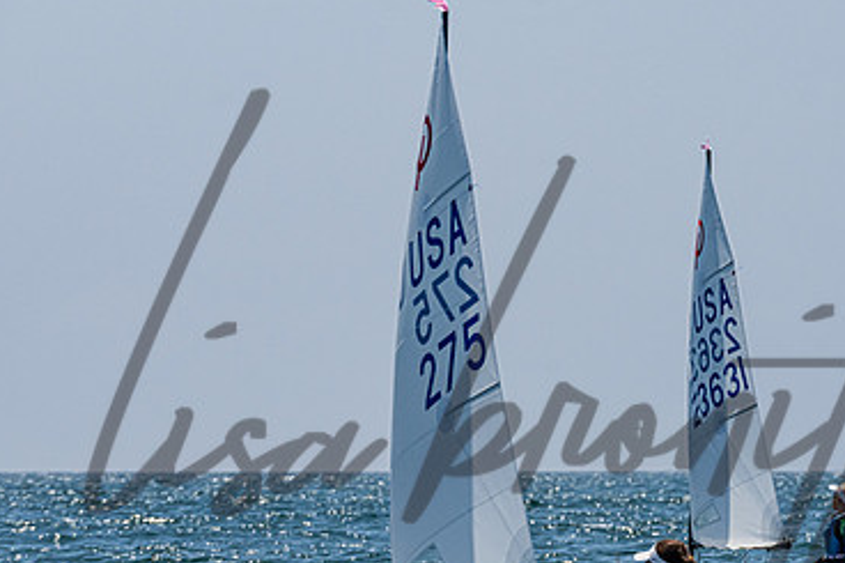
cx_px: 476
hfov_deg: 4.8
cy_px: 398
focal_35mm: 433
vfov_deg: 3.2
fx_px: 10158
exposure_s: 1/4000
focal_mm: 220
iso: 500
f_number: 8
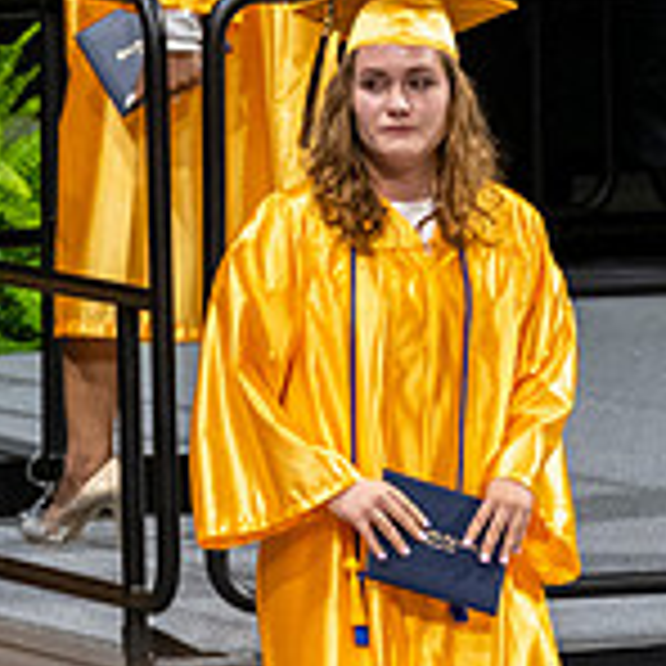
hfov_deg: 1.8
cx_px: 430
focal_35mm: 951
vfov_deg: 1.8
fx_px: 20701
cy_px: 550
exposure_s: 1/200
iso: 2000
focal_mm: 190
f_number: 4
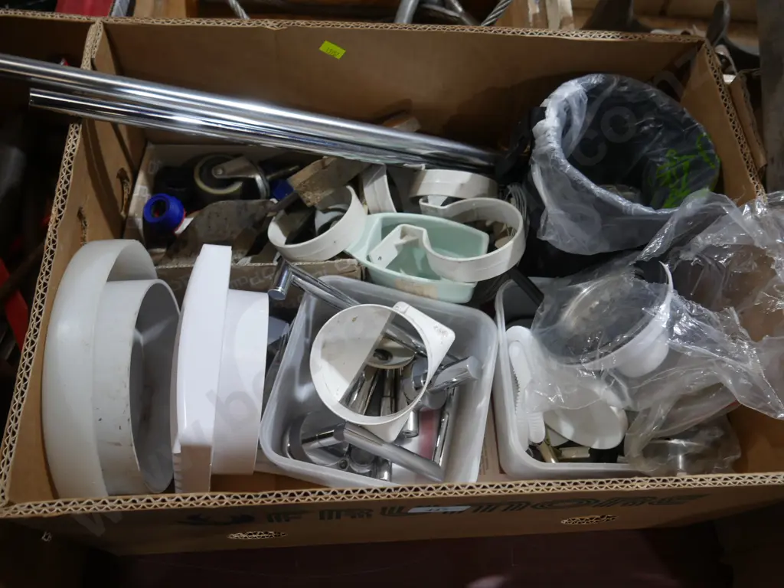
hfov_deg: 63.4
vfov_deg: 49.7
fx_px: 634
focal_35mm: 28
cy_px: 294
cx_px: 392
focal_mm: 14
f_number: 3.5
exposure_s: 1/60
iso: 400
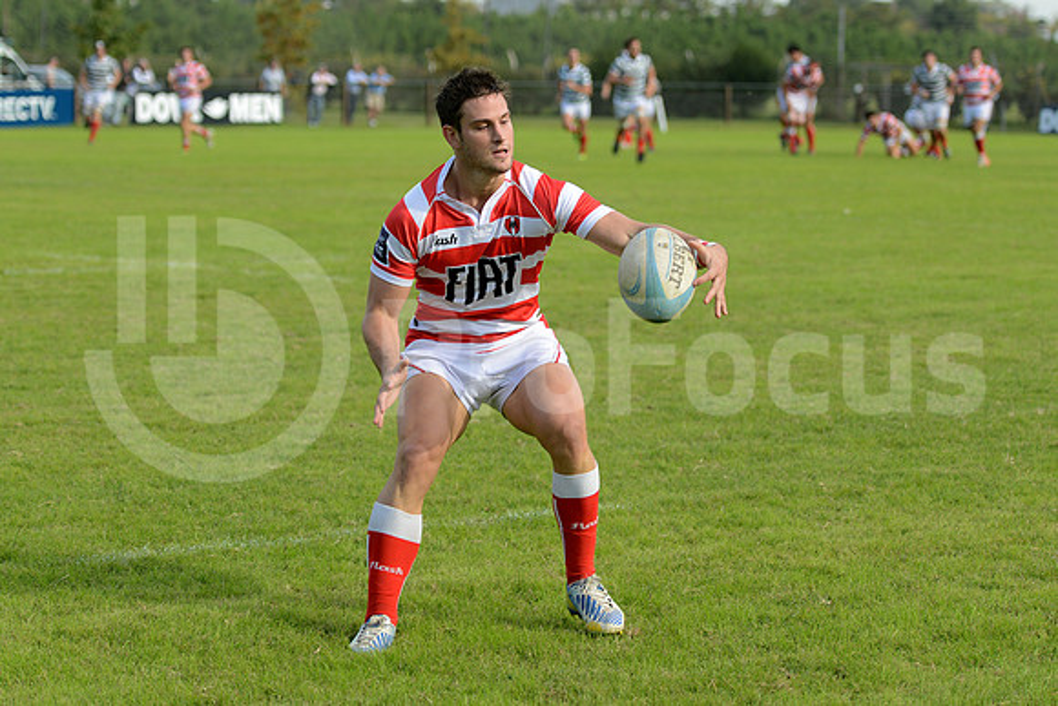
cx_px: 529
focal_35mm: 145
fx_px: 4262
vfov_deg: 9.5
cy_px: 353
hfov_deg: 14.2
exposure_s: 1/800
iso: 400
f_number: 4
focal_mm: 145
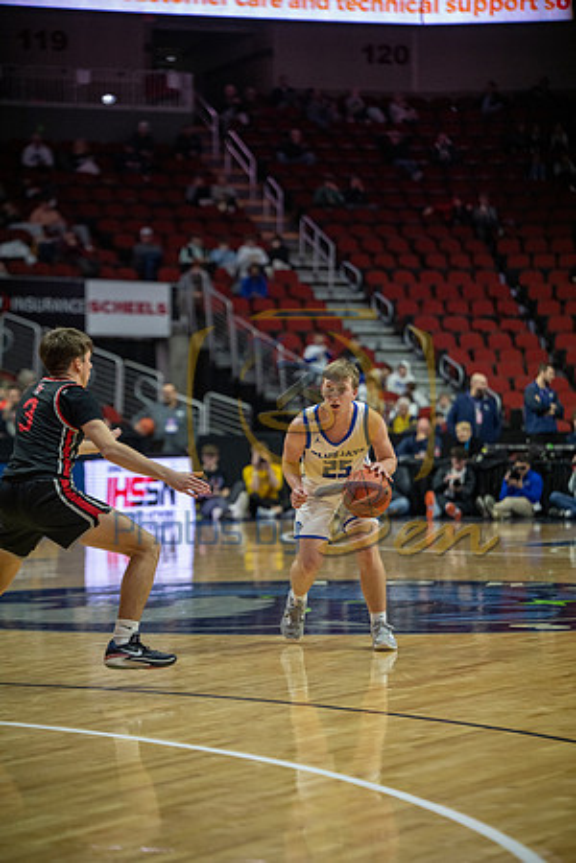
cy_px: 432
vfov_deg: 16.4
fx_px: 3000
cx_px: 288
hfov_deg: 11.0
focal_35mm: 125
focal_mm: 125
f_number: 2.8
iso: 2000
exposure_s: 1/1250
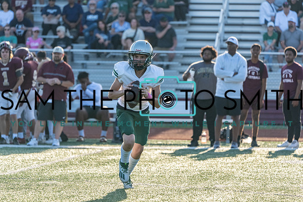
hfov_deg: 5.7
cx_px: 152
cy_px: 101
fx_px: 3064
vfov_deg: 3.8
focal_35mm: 364
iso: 1600
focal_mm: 364
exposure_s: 1/1250
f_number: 8
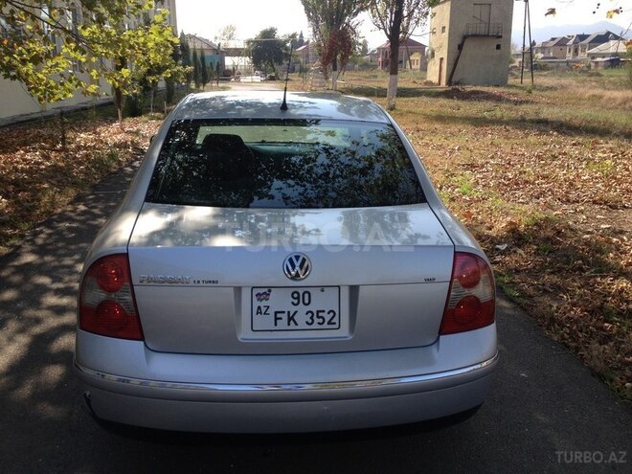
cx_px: 316
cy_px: 237
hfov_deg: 52.6
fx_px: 639
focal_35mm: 35
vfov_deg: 40.7
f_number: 2.4
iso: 50
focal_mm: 4.28
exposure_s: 1/863
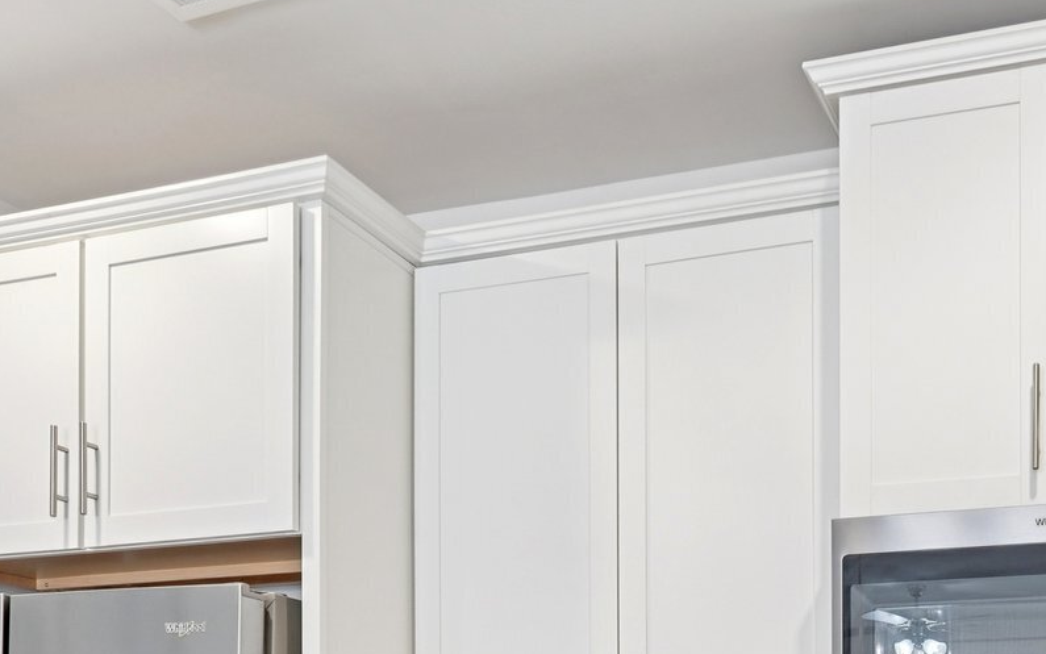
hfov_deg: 45.1
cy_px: 802
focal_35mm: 42
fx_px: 1197
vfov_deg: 26.8
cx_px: 817
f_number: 8
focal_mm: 16
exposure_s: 1/15
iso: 800
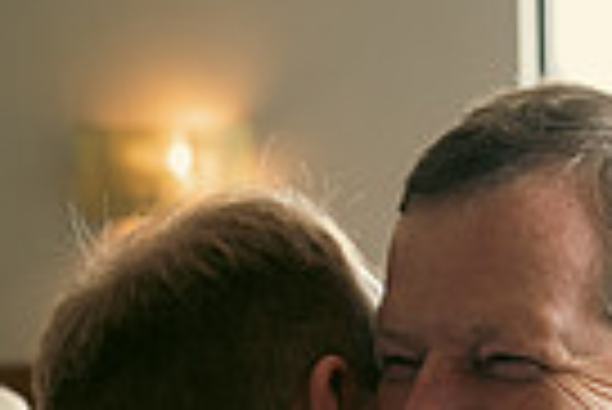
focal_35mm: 149
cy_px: 750
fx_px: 2536
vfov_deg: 8.8
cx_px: 567
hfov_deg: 13.6
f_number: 3.5
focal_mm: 35
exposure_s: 1/160
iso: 640
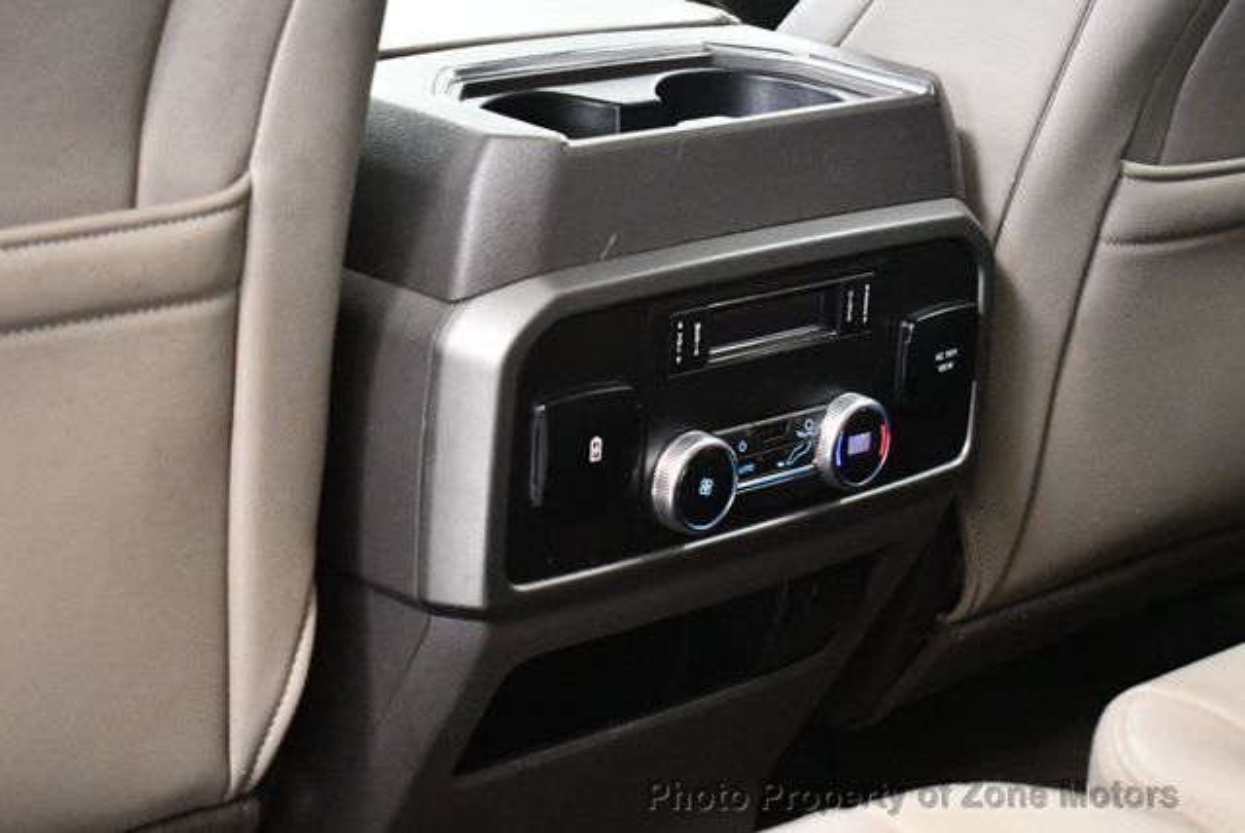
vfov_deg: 17.1
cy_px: 416
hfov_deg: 25.3
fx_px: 2769
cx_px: 622
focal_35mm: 80
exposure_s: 1/60
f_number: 5
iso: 9000
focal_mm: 40
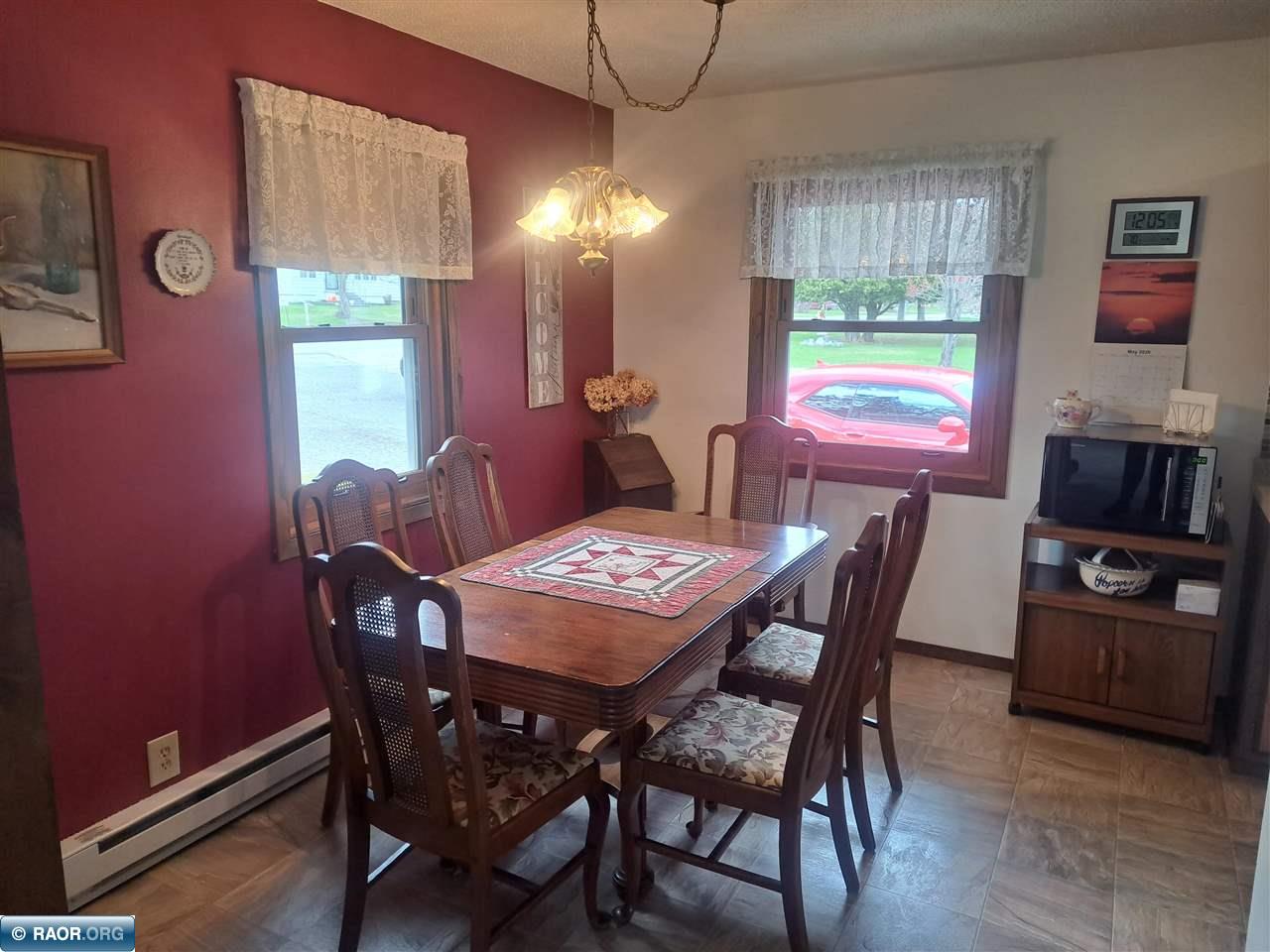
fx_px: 881
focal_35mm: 24
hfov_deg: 71.6
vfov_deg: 56.8
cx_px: 635
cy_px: 476
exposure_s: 1/60
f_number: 1.8
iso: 64
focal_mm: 5.23
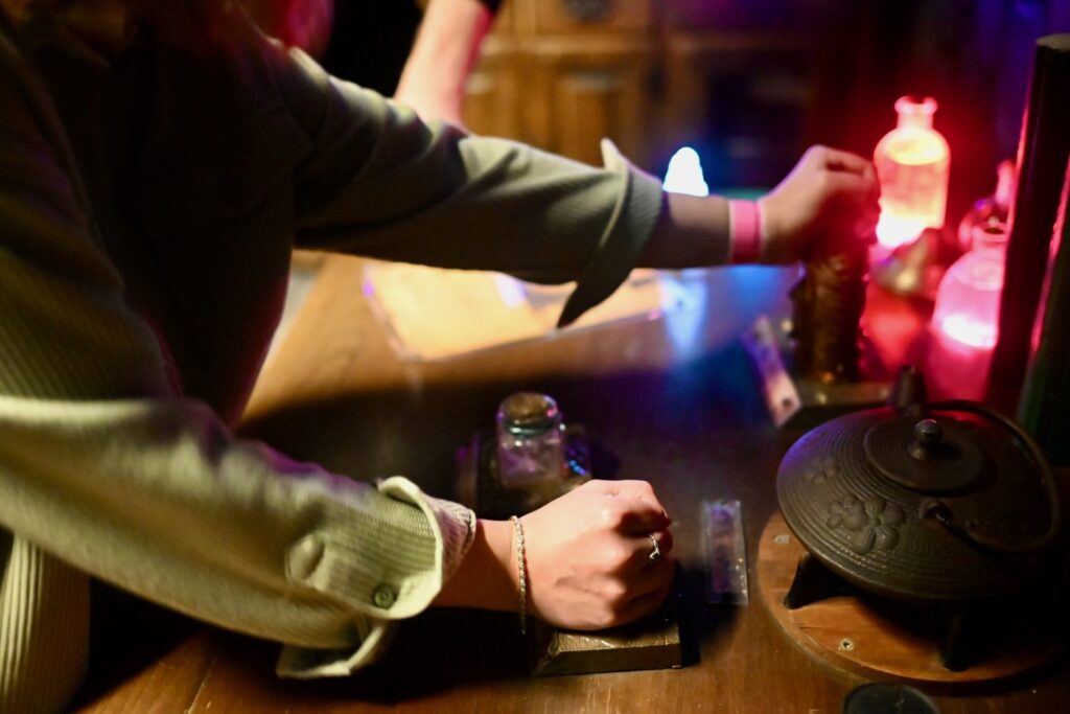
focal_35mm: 40
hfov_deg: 48.5
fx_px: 1189
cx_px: 535
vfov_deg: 33.4
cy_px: 357
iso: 12800
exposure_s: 1/13
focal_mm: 40
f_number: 2
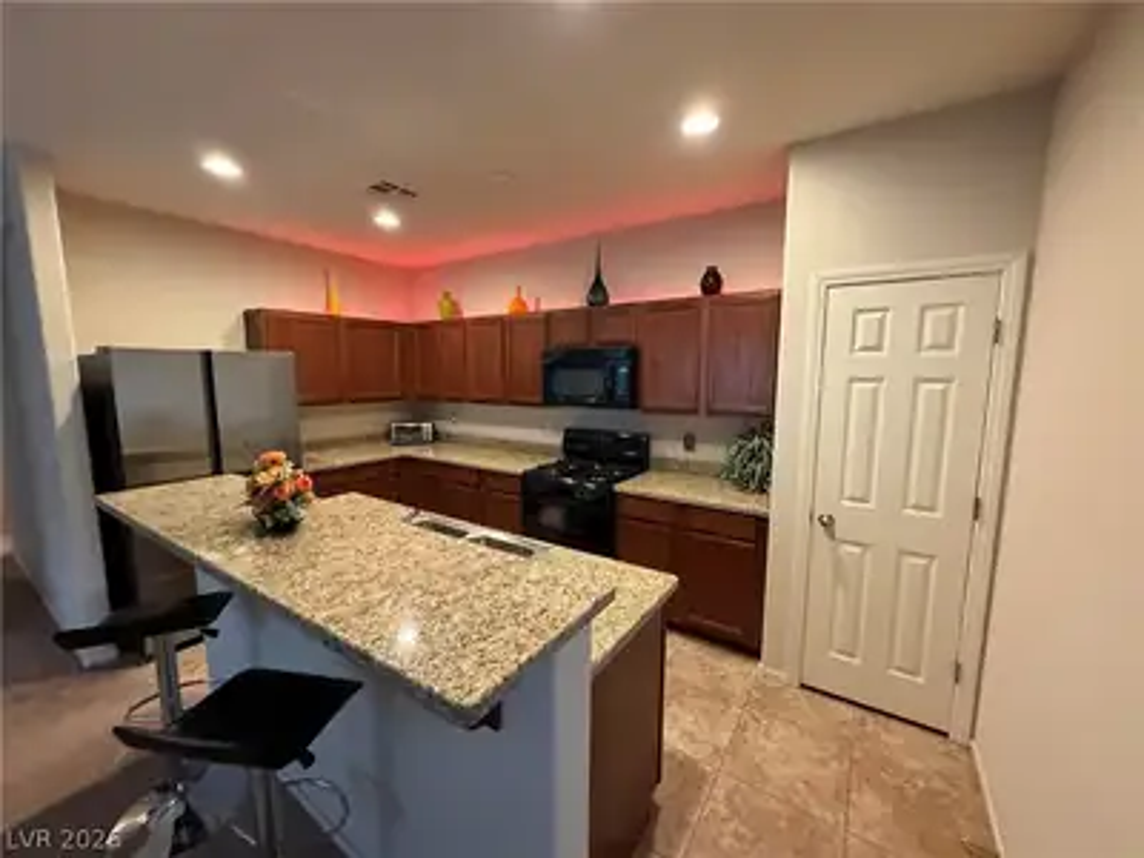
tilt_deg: -7.3
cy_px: 429
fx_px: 463
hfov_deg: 102.1
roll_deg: +0.0
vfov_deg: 85.7
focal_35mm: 14
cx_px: 572
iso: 640
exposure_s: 1/60
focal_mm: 2.22
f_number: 2.2
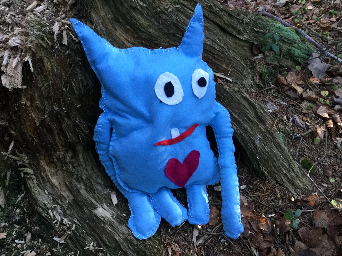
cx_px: 171
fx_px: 306
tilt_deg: -39.7
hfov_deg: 58.4
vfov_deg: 45.4
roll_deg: -0.5
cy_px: 128
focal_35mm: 31
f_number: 2.4
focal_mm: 3.3
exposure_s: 1/33
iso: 160
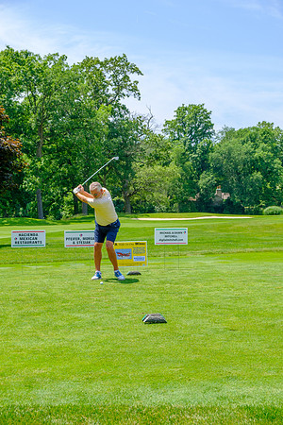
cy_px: 212
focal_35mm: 54
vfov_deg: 36.9
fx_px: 637
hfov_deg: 25.1
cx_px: 142
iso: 200
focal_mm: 35.8
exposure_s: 1/500
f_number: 5
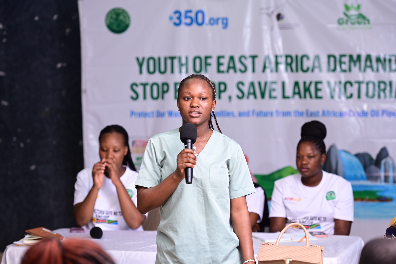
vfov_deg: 12.2
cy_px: 132
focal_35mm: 112
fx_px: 1232
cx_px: 198
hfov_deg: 18.3
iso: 500
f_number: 3.2
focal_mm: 112
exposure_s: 1/160
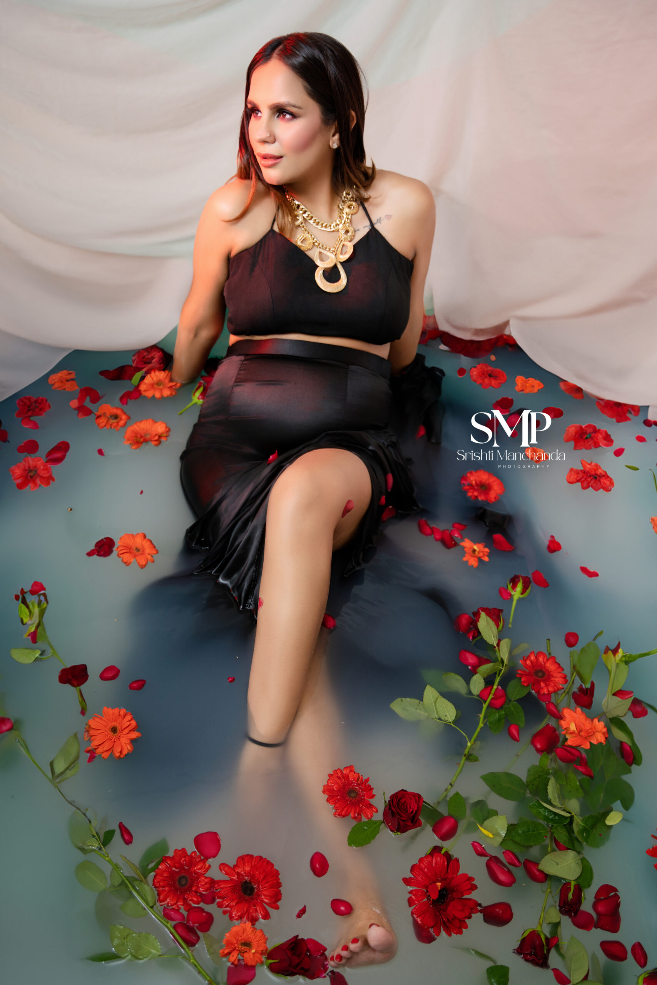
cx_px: 328
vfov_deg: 57.1
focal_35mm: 33
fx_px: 906
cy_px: 492
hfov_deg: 39.9
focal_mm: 33.1
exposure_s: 1/160
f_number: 2.8
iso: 250
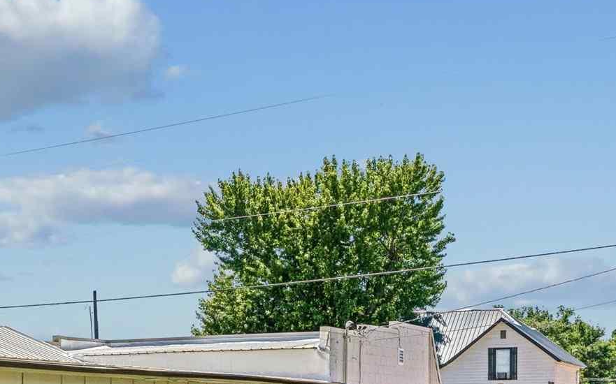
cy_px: 416
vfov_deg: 19.1
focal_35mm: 65
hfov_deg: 29.7
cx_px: 34
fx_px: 1098
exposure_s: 1/320
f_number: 13
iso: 400
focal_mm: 18.4
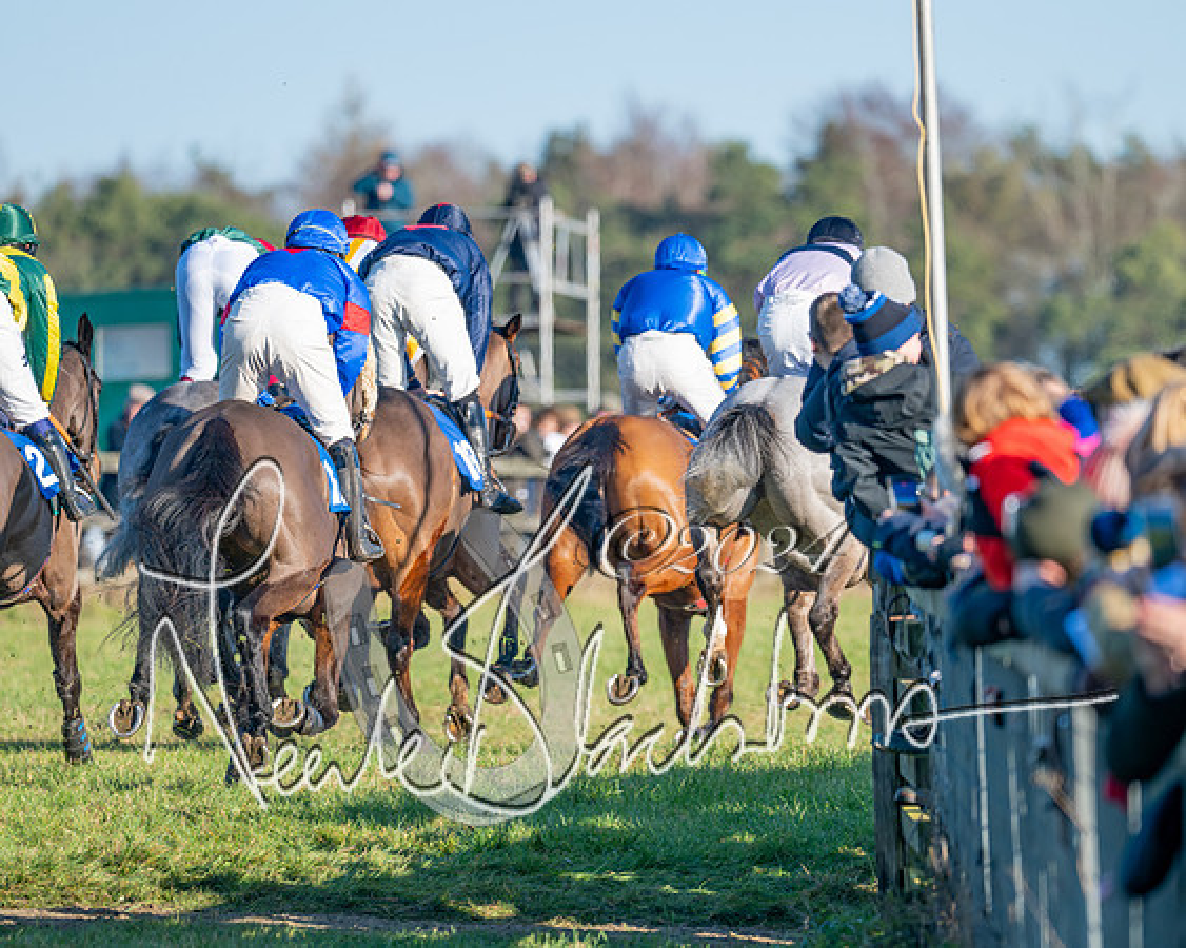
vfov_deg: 3.2
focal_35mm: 481
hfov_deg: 4.0
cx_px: 540
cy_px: 465
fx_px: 16864
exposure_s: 1/2000
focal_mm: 400
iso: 400
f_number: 5
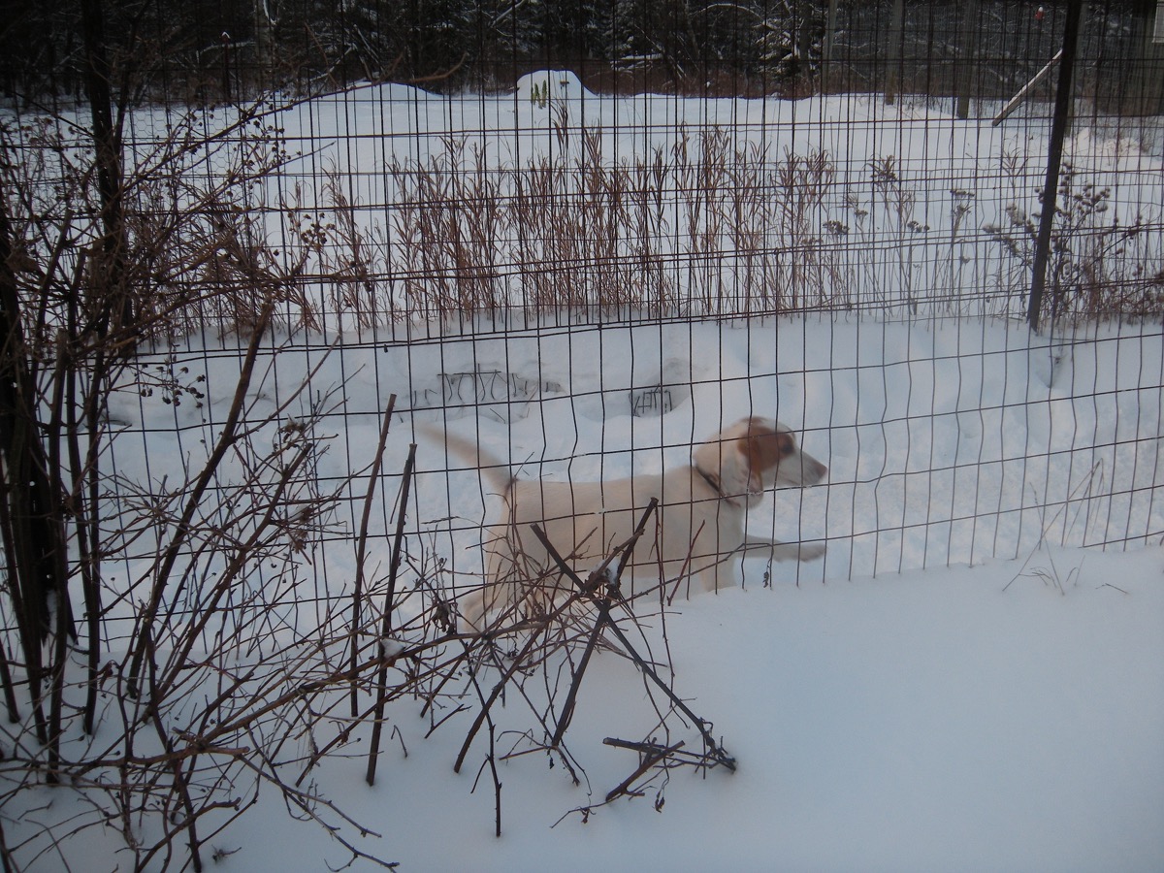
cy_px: 436
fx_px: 1177
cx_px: 582
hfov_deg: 52.6
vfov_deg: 40.7
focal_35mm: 35
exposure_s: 1/152
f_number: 3.8
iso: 64
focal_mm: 5.9
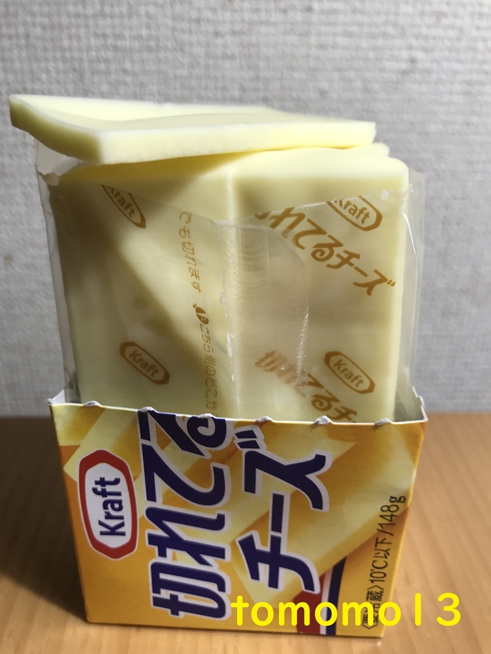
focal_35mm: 28
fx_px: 530
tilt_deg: -26.0
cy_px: 327
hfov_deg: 49.7
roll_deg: -0.8
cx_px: 246
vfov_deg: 63.4
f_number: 1.8
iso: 32
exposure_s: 1/50
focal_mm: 3.99
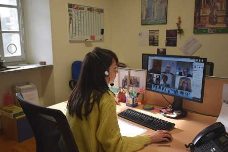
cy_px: 76
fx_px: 209
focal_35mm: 33
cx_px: 114
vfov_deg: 40.0
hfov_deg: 57.2
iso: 400
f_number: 5
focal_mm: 22
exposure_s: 1/100
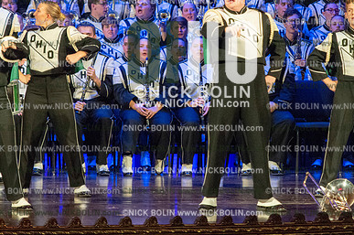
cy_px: 64
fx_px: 3536
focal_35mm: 360
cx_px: 192
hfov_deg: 5.7
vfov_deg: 3.8
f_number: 5.6
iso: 8000
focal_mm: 240
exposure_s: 1/320
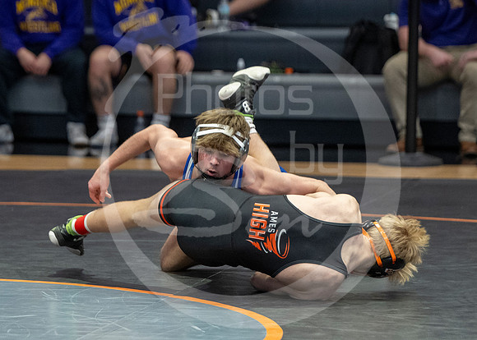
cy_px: 281
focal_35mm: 239
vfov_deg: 6.0
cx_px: 164
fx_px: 3232
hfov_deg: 8.4
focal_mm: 120
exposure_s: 1/1000
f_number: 2.8
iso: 3200
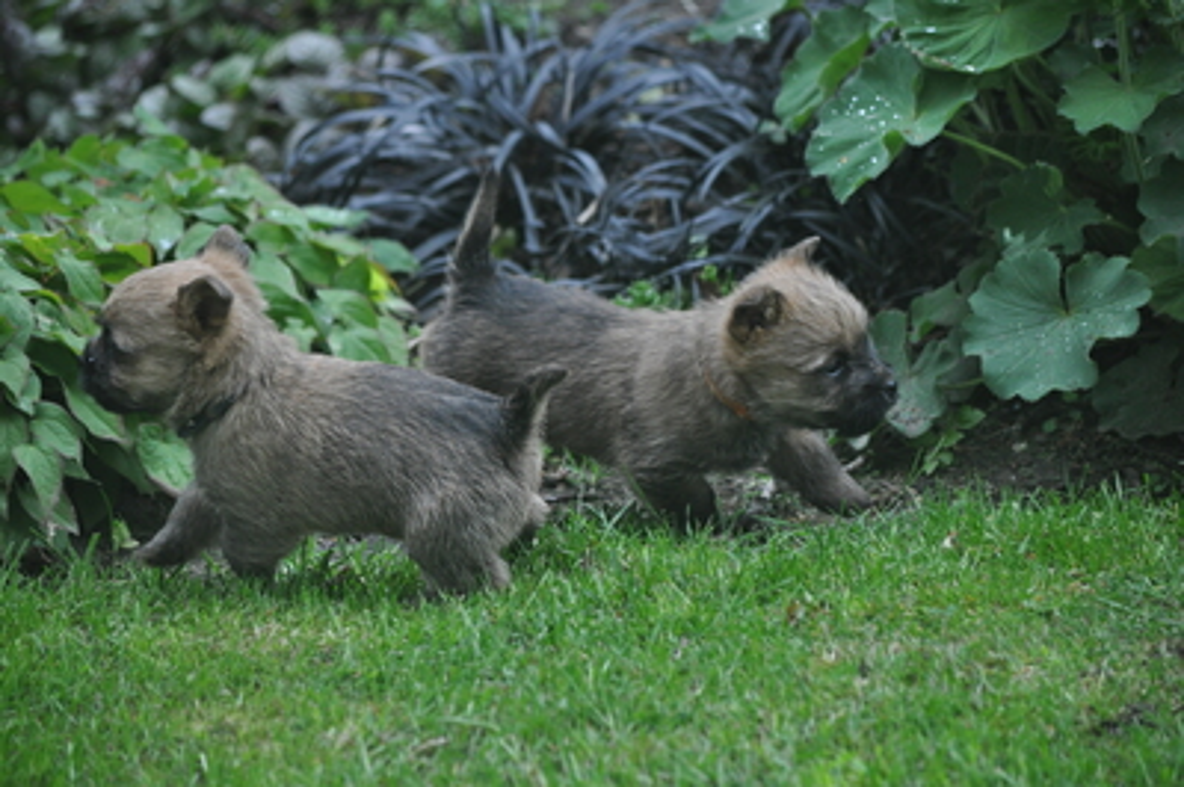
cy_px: 394
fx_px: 8133
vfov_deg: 5.5
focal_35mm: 248
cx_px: 592
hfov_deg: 8.3
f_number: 5
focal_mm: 165
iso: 800
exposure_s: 1/500
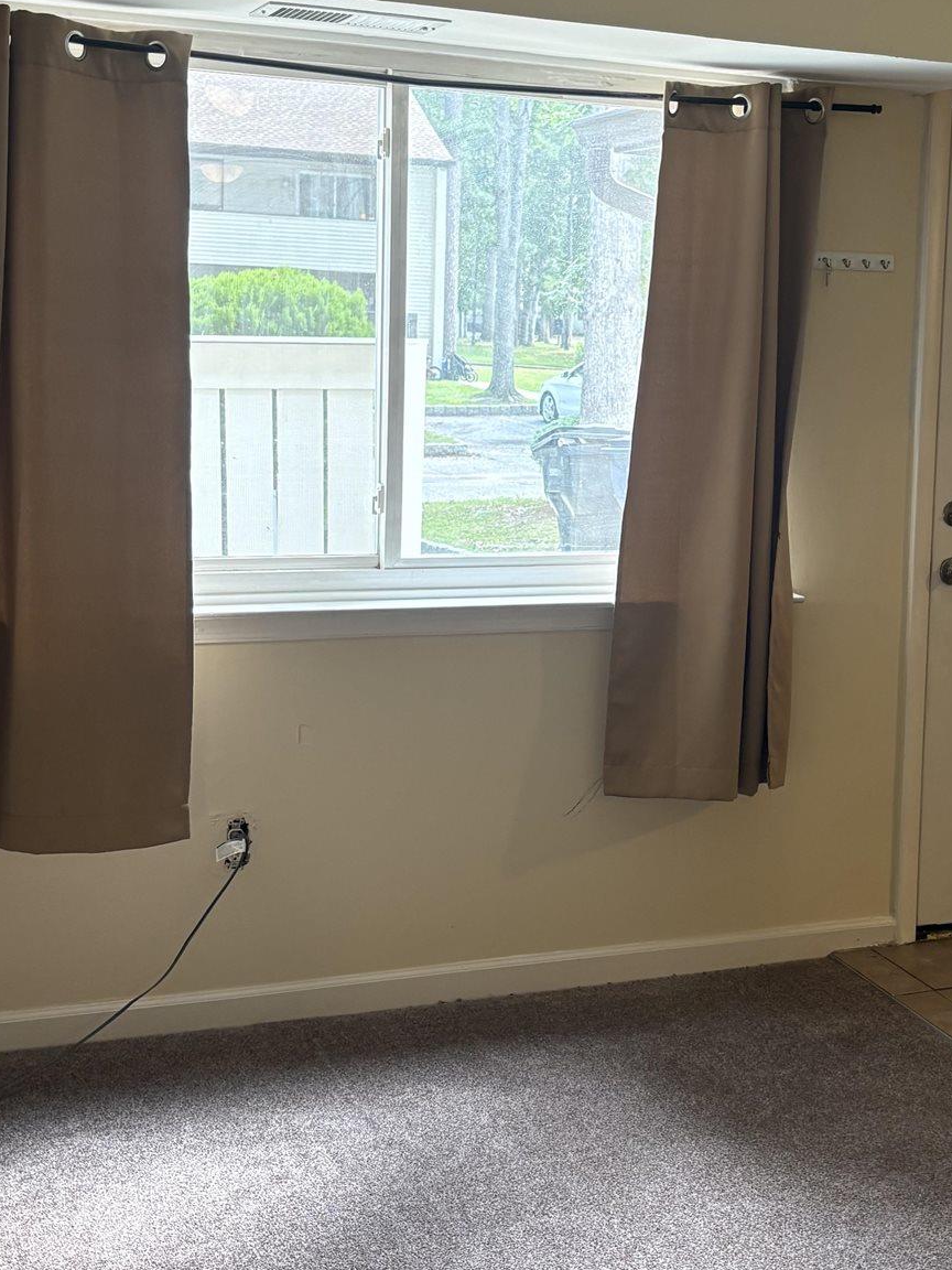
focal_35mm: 52
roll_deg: -3.3
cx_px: 729
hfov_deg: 27.6
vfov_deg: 36.7
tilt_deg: -5.2
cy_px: 496
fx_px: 1907
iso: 100
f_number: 1.6
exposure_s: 1/60
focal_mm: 5.96
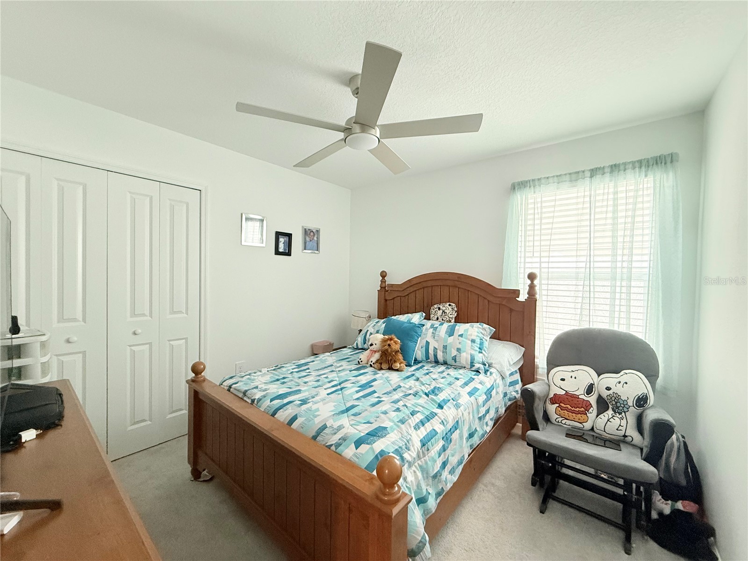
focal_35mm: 14
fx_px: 303
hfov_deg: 102.1
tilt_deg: -1.1
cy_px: 280
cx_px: 374
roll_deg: -1.1
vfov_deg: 85.7
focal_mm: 2.22
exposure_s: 1/60
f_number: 2.2
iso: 400
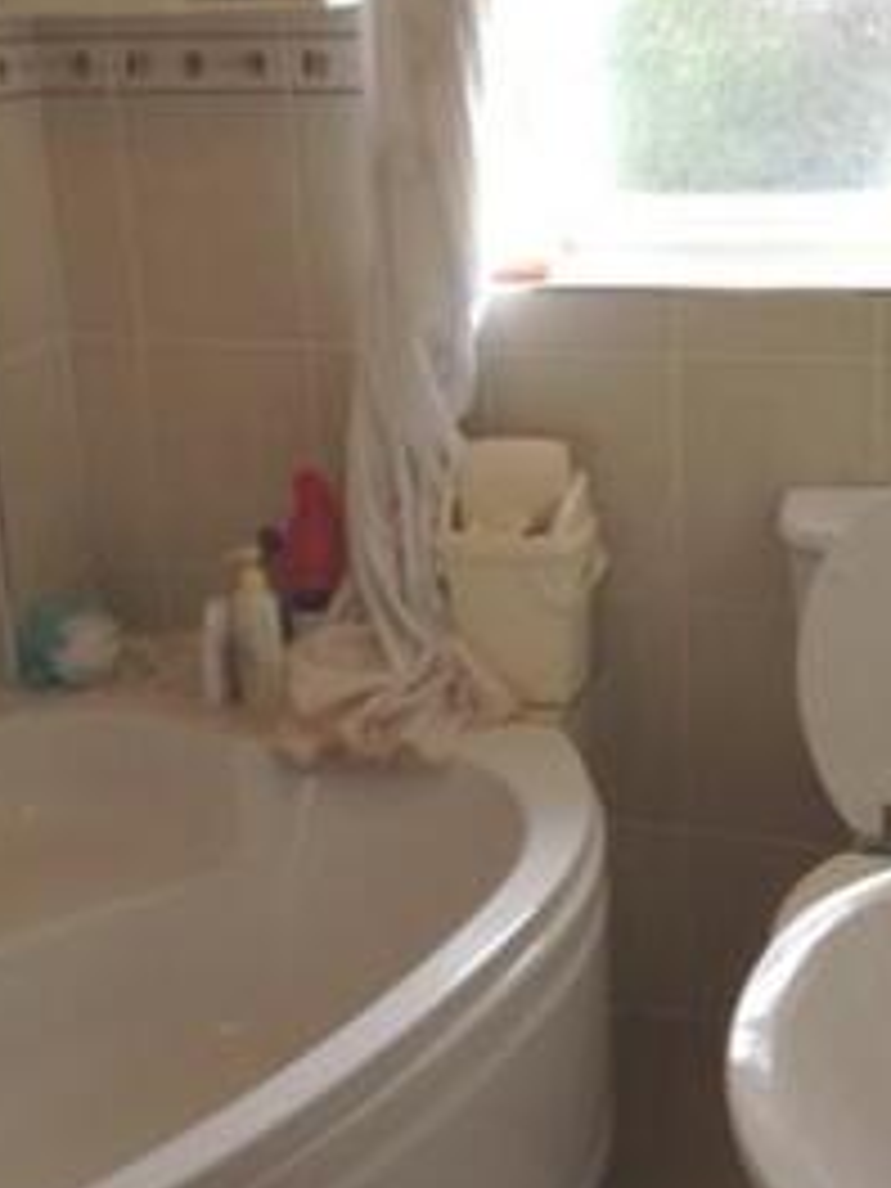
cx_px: 490
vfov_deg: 33.0
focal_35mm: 58
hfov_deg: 25.2
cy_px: 421
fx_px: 1991
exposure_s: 1/24
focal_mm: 4.28
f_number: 2.4
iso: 64
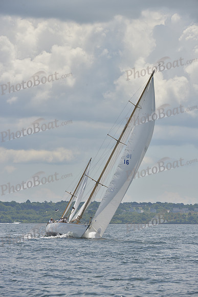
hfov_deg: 6.9
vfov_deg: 10.3
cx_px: 99
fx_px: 1649
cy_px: 148
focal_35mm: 200
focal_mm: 200
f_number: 9
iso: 280
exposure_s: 1/1000
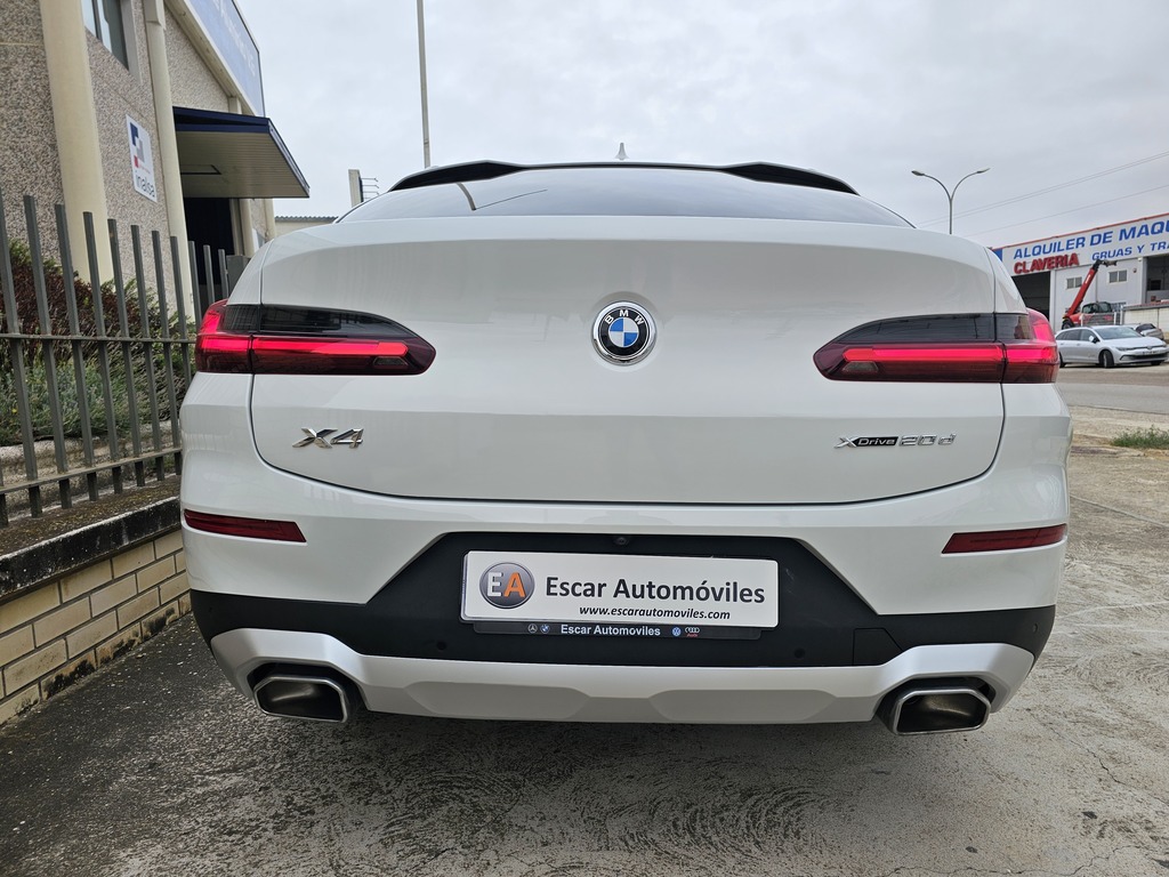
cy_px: 438
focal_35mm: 23
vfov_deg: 58.9
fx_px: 777
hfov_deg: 73.9
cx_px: 584
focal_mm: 6.3
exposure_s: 1/305
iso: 10
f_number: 1.7
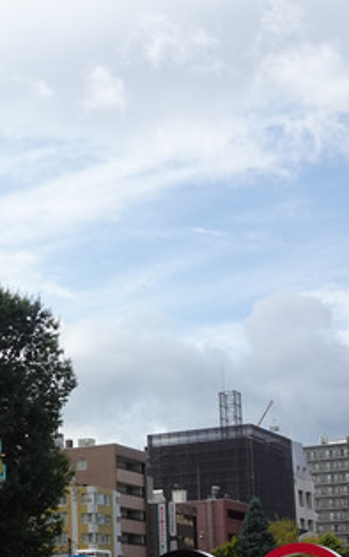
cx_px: 87
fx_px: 1080
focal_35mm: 71
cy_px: 361
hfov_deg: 18.2
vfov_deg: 28.8
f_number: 4
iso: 80
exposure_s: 1/800
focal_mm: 5.57
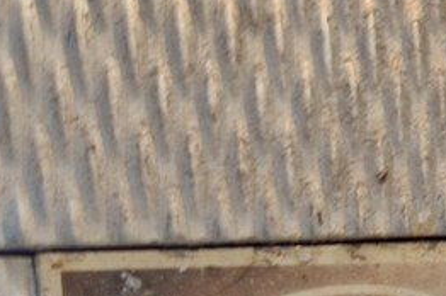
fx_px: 1448
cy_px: 456
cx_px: 742
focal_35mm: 117
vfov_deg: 11.2
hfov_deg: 15.6
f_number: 1.8
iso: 50
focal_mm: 5.4
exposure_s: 1/180
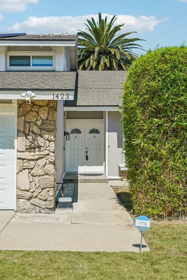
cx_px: 86
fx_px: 288
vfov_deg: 51.9
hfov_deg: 35.9
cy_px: 142
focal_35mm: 37
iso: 100
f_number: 8
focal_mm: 24
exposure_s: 1/250
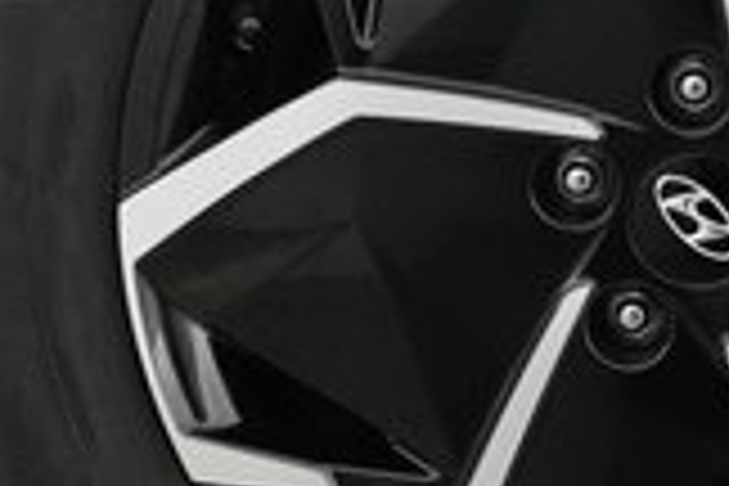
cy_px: 184
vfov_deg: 13.8
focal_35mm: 99
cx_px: 675
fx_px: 2005
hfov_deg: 20.2
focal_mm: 25
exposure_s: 1/160
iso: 6400
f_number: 2.8
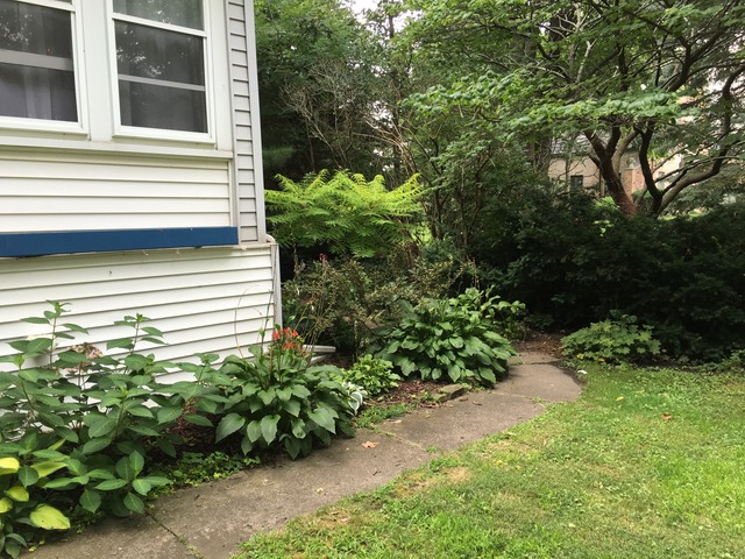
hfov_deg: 61.7
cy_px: 280
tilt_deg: -6.5
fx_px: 624
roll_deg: +1.6
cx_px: 372
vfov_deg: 48.2
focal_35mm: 29
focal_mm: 4.15
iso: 40
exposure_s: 1/120
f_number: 2.2
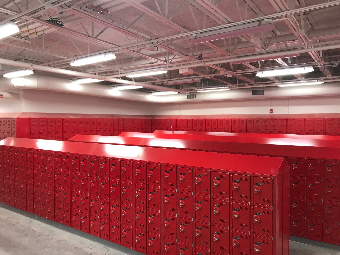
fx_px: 275
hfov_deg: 63.4
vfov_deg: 49.7
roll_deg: -0.5
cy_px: 128
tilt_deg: -1.7
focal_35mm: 28
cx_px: 170
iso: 32
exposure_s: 1/30
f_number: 1.8
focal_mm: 3.99
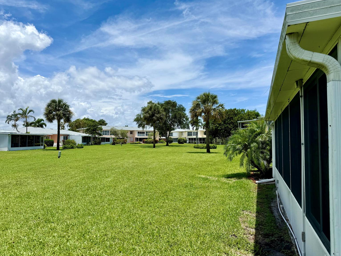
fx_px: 246
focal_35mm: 25
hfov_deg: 69.4
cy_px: 126
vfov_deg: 54.9
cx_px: 164
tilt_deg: +3.5
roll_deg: -0.5
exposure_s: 1/8130
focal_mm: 6.76
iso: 80
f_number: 1.78
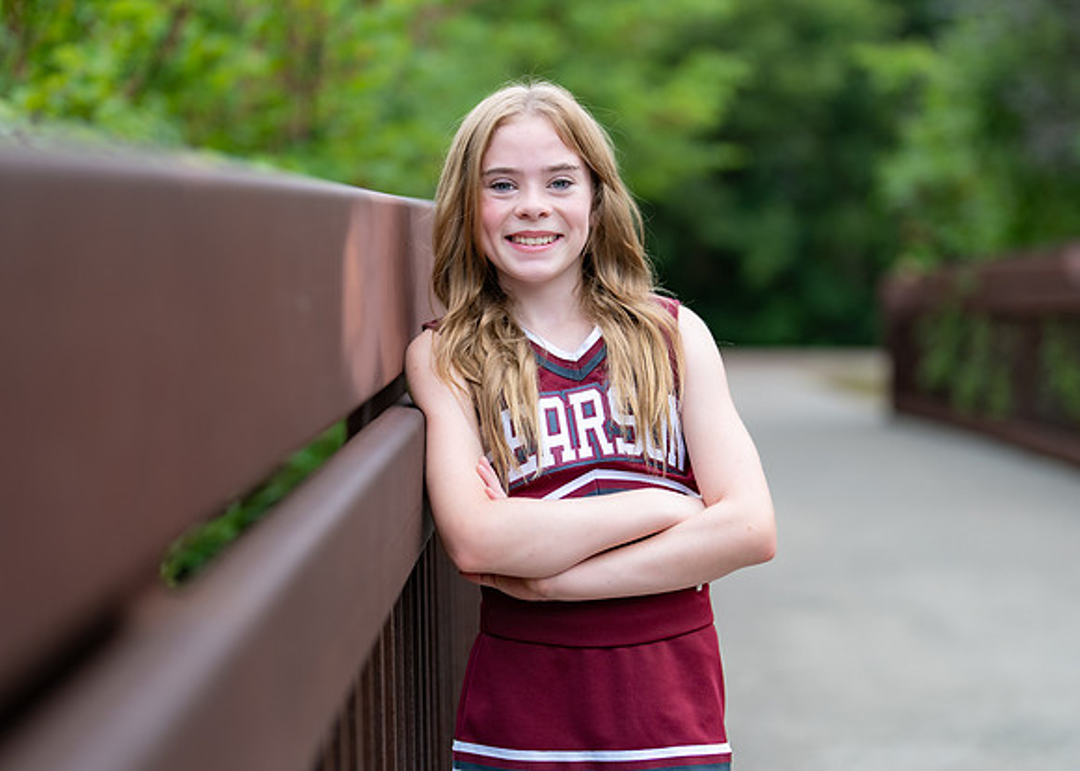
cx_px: 591
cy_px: 399
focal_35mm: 68
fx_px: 2089
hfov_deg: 29.0
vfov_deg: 20.9
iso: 100
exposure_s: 1/1000
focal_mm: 50
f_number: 1.2
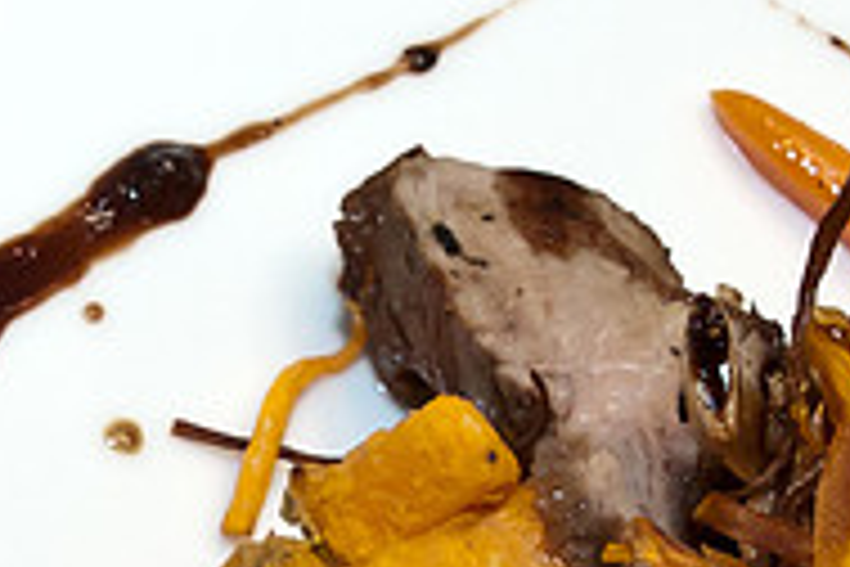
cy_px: 686
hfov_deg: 17.1
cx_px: 454
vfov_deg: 11.2
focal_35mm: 120
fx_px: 2833
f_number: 9
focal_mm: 26
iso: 800
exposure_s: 1/60
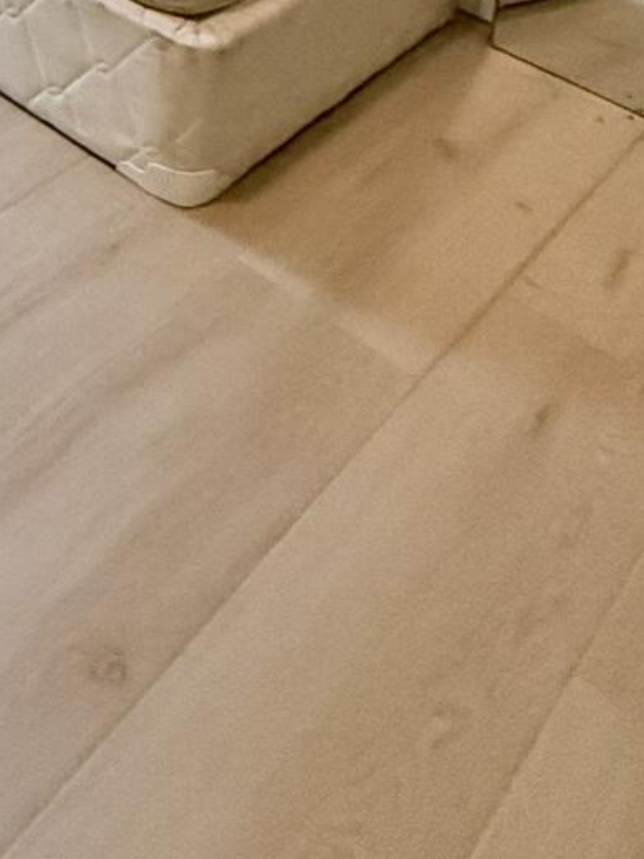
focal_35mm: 54
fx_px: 1340
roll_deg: -3.6
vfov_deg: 22.4
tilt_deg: -1.8
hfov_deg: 21.8
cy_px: -660
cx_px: -363
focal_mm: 2.22
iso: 400
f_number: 2.2
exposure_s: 1/120
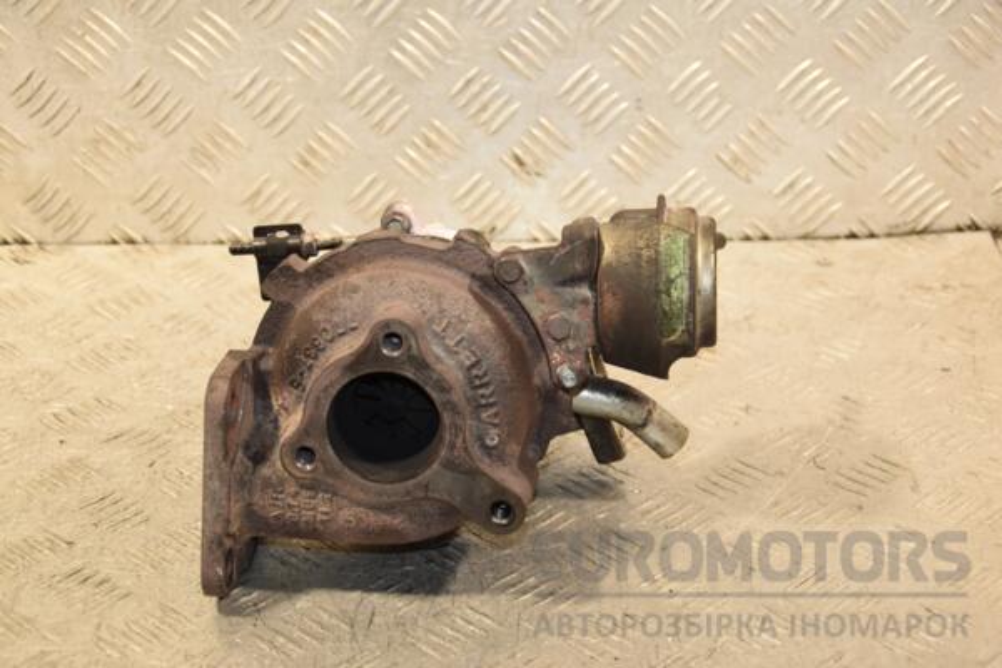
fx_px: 2004
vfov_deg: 18.9
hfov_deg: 28.1
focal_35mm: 72
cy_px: 334
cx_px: 501
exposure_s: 1/125
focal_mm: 48
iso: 800
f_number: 4.8
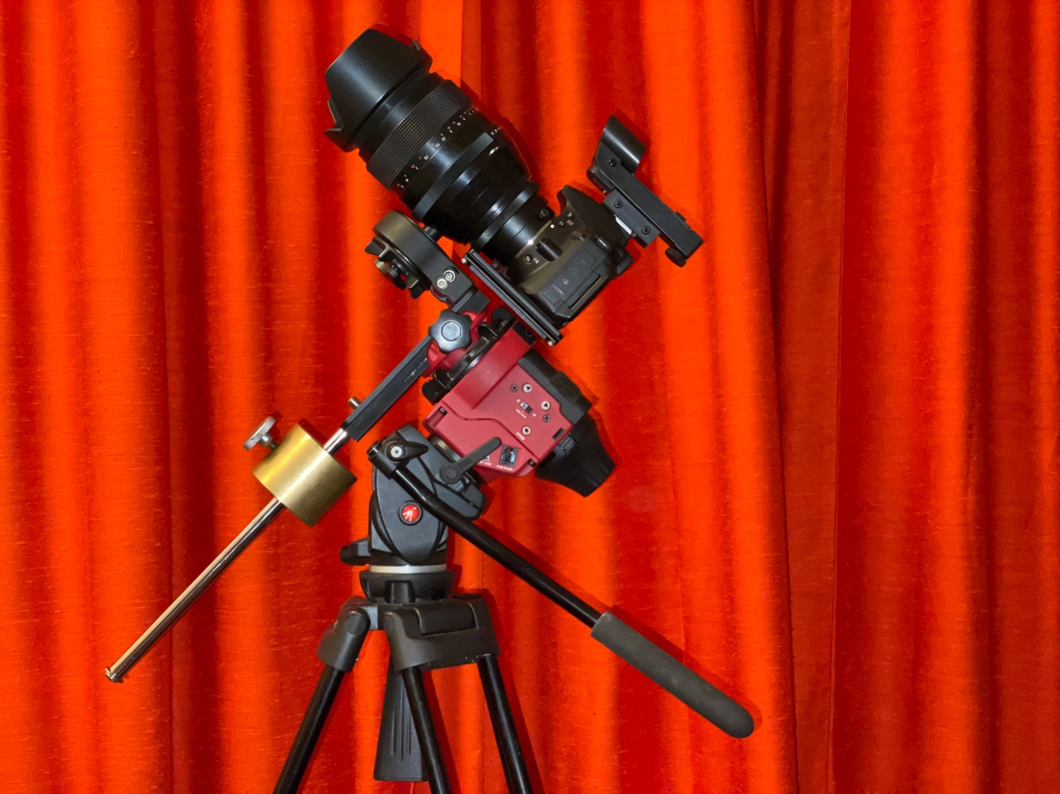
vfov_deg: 28.0
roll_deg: +1.6
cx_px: 530
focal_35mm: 52
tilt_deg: -1.3
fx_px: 1592
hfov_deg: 36.8
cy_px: 397
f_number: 2
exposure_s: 1/40
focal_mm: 6
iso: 640
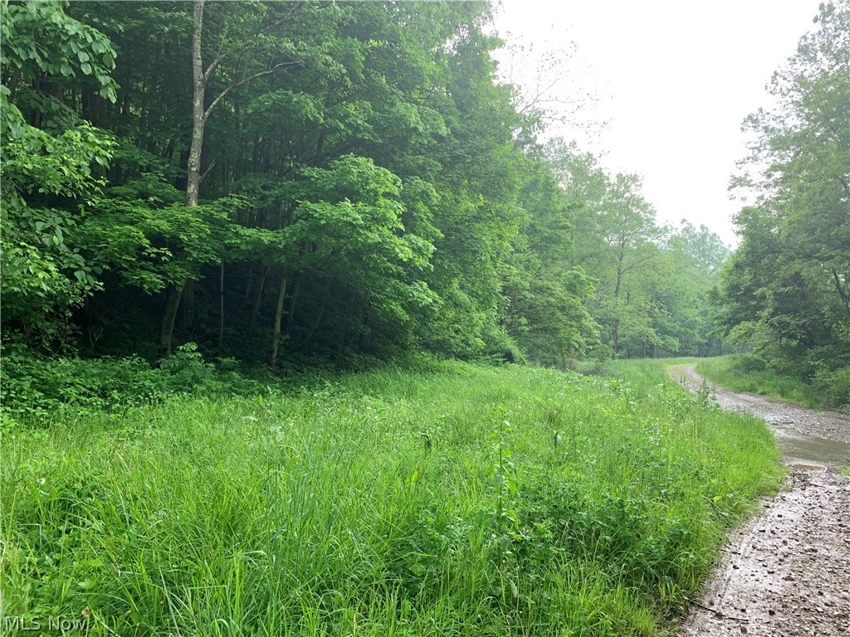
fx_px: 638
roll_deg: -1.3
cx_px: 425
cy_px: 318
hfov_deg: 67.3
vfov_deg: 53.1
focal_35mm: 26
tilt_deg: +3.6
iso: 25
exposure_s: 1/149
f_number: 1.8
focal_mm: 4.25
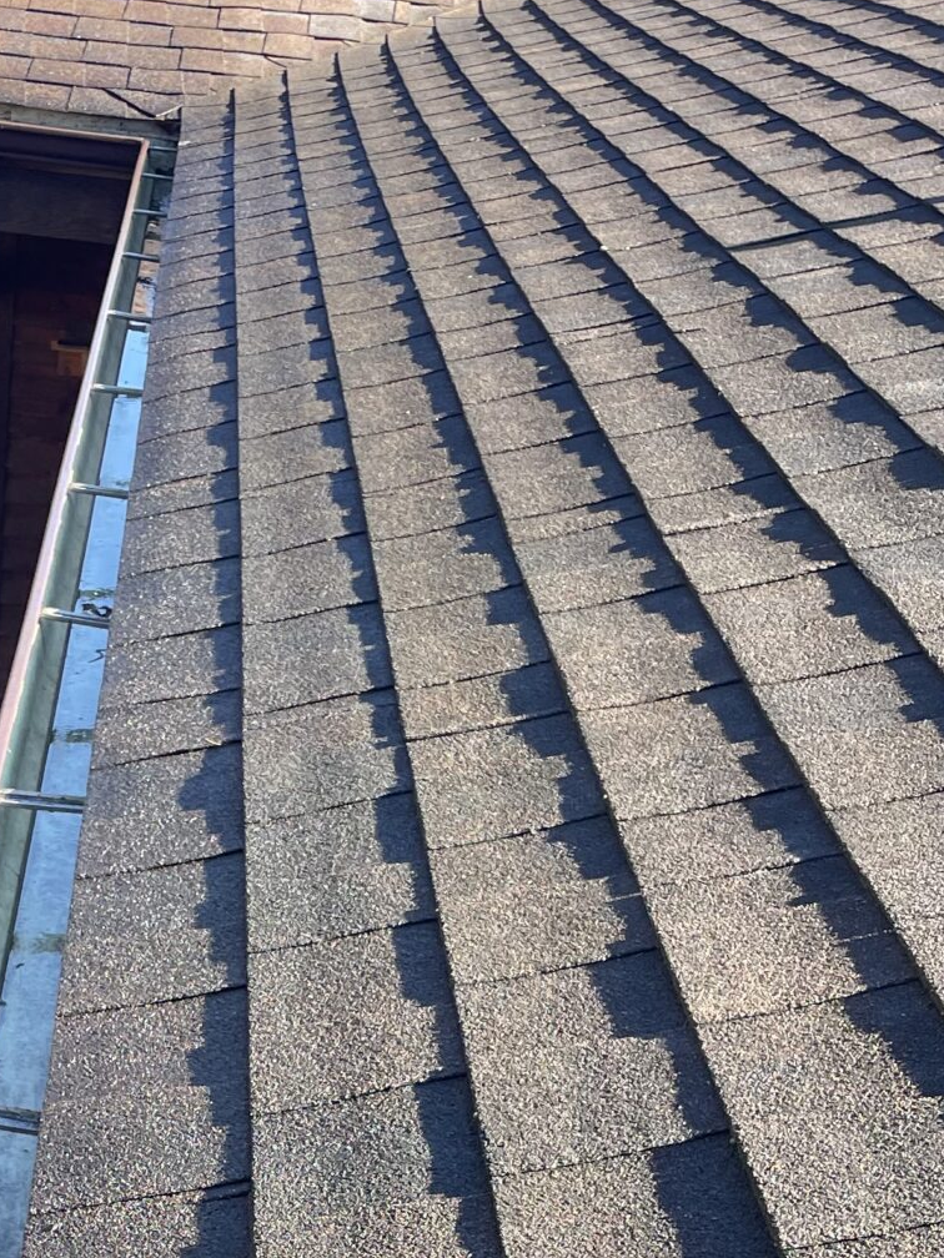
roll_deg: -7.6
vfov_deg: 28.0
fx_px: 2400
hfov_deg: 21.9
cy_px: 1199
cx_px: 166
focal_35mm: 66
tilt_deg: -30.4
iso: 32
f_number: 1.6
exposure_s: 1/171
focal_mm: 4.2
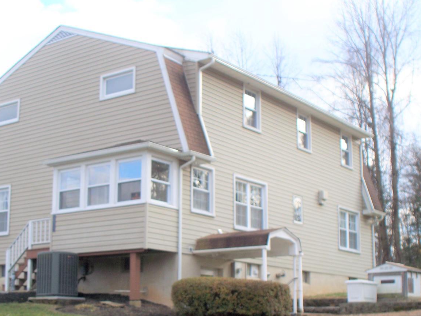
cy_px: 183
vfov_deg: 22.9
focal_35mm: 64
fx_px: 778
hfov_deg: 30.2
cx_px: 165
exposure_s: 1/250
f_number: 2.8
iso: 64
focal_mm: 7.54
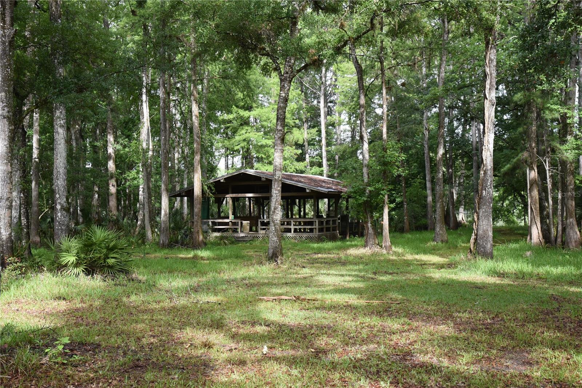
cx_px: 291
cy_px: 194
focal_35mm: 44
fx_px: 711
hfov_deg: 44.5
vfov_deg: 30.5
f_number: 9
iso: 1250
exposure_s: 1/320
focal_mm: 44
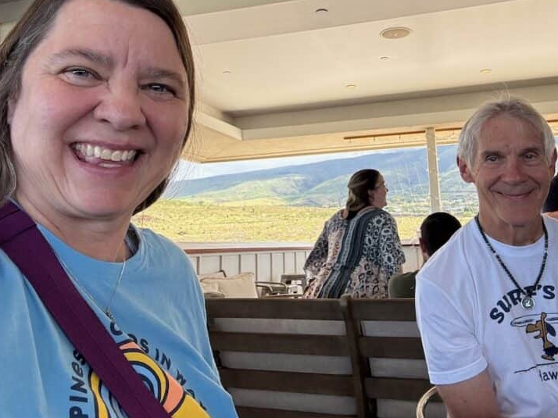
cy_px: 130
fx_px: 532
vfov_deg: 42.2
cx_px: 342
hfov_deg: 54.9
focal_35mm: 33
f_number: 1.9
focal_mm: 2.69
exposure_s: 1/149
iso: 40
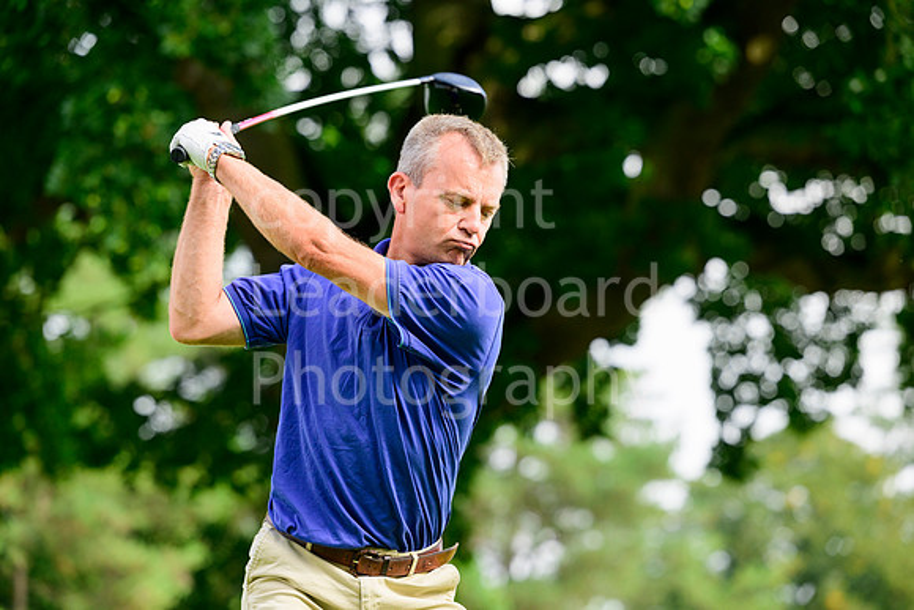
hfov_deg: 14.7
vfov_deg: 9.8
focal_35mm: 140
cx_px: 457
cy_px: 305
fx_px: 3555
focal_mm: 140
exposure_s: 1/1600
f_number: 4
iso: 640
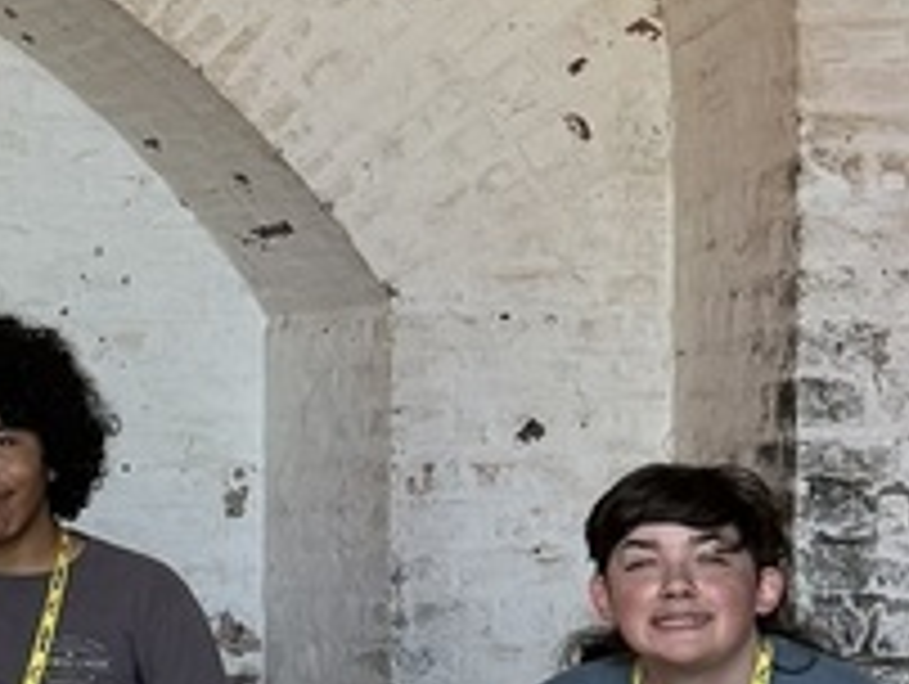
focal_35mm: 95
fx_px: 2498
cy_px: 788
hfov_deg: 18.0
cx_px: -522
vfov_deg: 15.1
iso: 80
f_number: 1.78
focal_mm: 6.76
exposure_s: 1/317
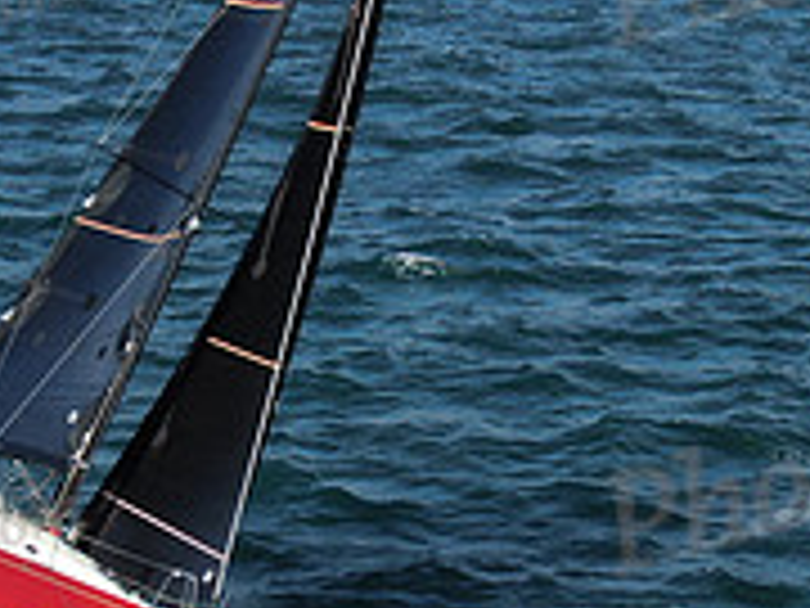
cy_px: 250
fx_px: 3627
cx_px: 346
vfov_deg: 9.6
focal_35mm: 155
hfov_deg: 12.7
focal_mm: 8.6
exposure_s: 1/1000
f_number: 3.8
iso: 100
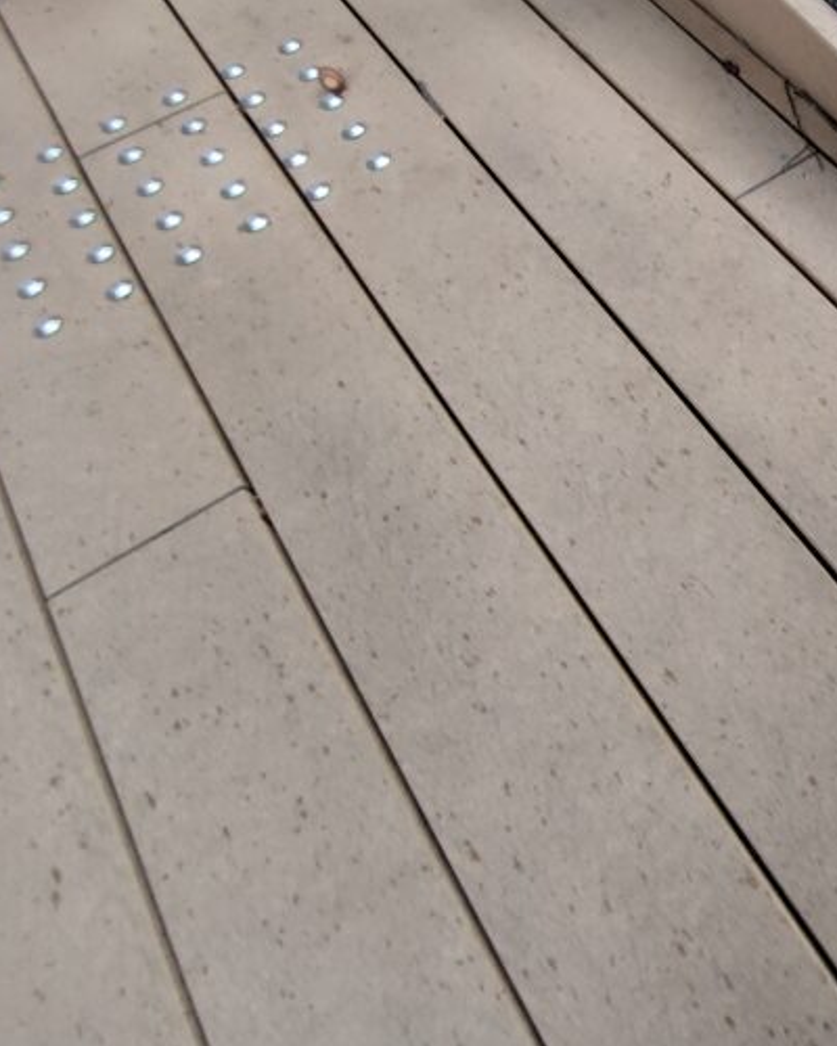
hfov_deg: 38.9
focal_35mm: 26
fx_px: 805
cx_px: 1019
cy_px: 565
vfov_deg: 65.9
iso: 525
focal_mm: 2.16
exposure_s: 1/60
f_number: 2.2
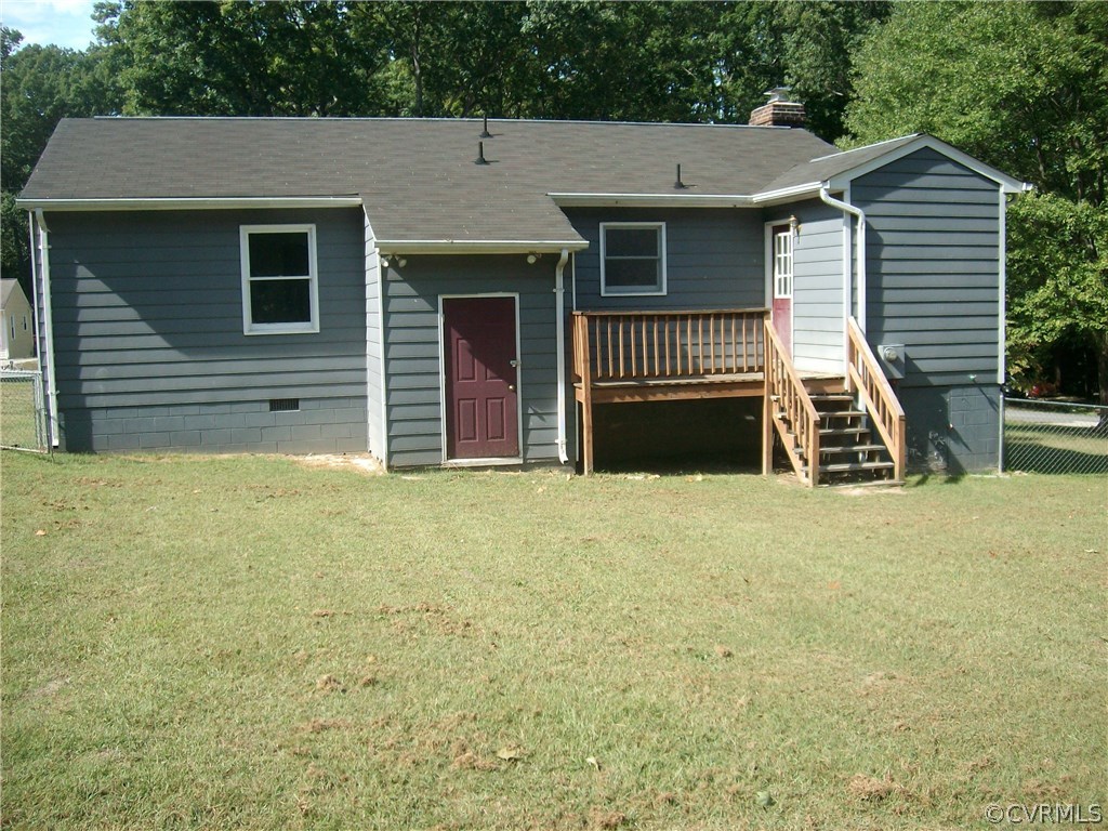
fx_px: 1120
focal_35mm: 35
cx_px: 554
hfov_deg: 52.6
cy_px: 416
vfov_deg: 40.7
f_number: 2.8
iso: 80
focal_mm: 5.8
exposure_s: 1/444
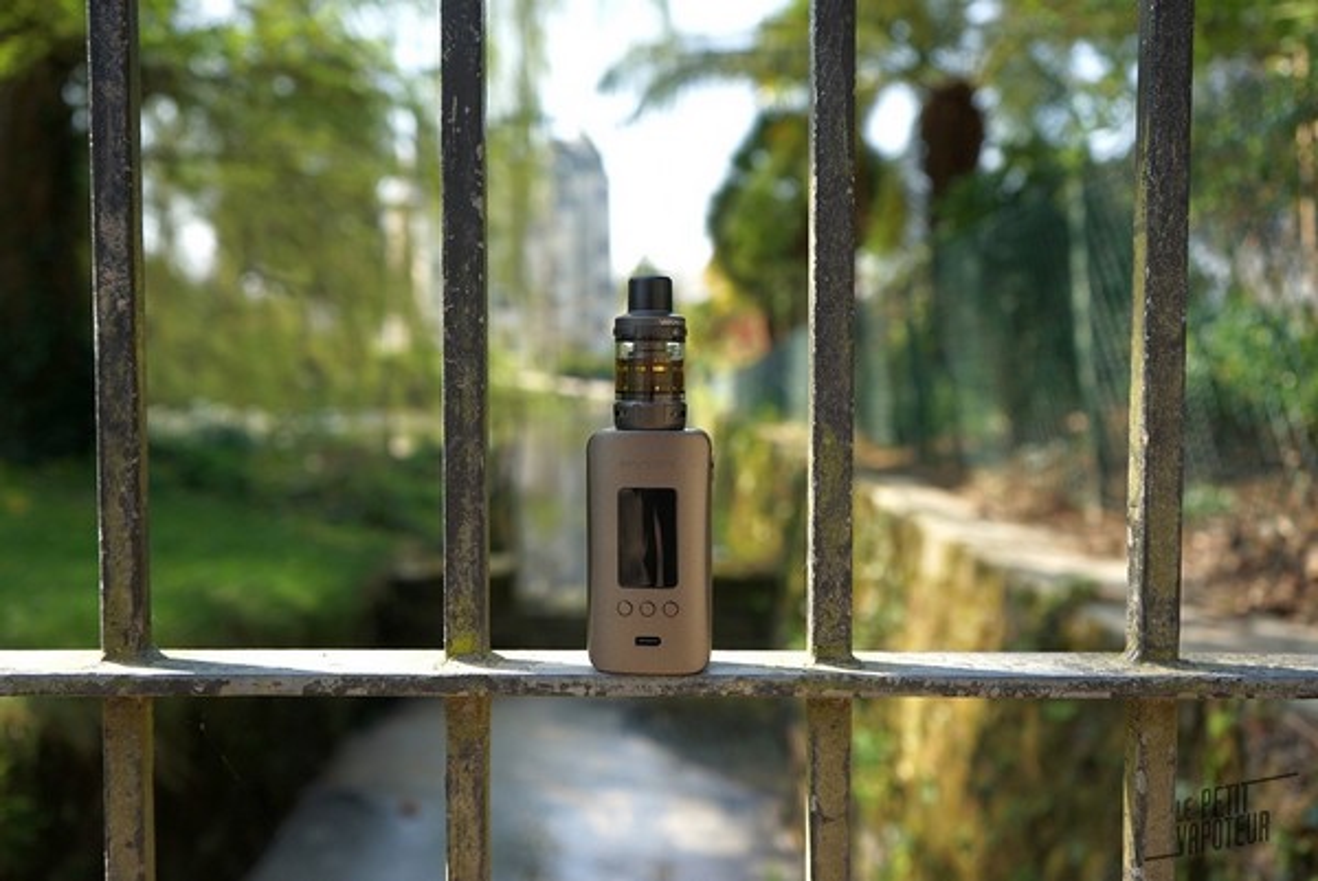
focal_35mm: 33
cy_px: 440
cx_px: 659
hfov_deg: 57.2
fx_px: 1209
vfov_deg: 40.0
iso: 100
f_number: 4.5
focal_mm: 33
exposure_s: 1/200
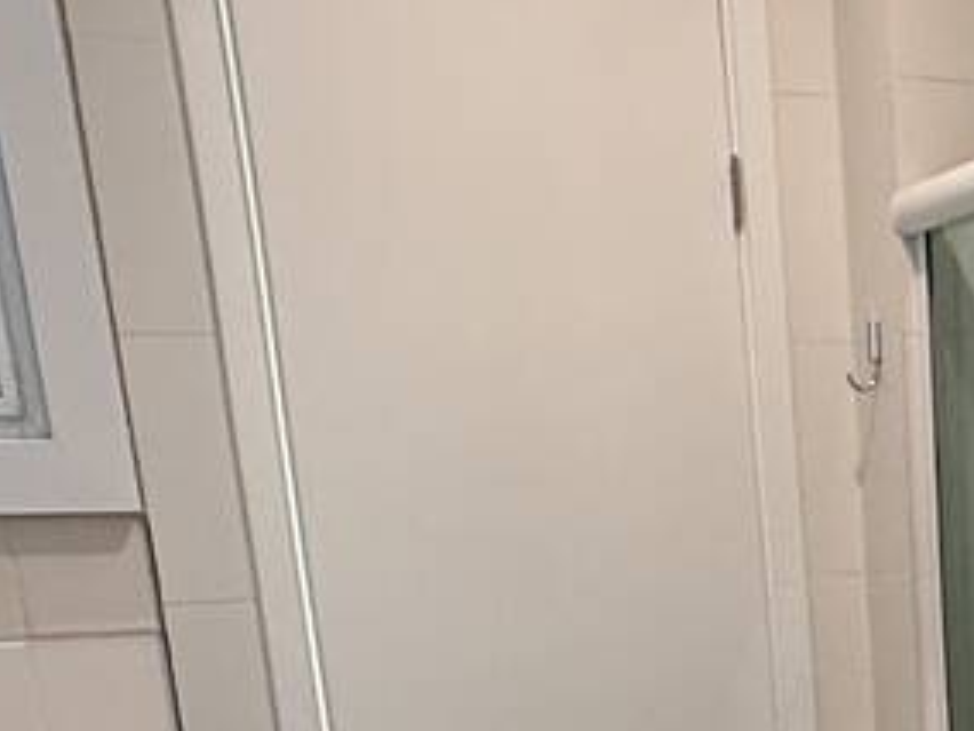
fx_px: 1998
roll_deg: +1.5
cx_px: 1067
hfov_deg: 25.4
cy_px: 1160
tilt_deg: -17.4
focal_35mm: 71
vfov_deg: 18.0
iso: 250
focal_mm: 2.22
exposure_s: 1/60
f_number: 2.2
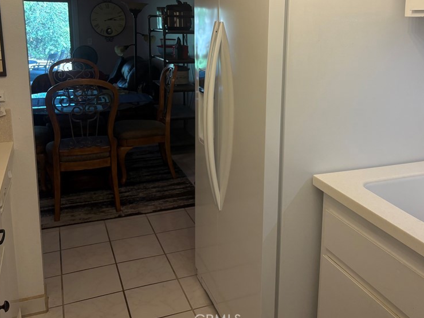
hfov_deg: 51.0
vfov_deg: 39.2
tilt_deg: -11.4
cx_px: 257
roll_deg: -0.6
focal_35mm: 36
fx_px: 441
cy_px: 108
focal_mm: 5.96
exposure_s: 1/60
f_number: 1.6
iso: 80
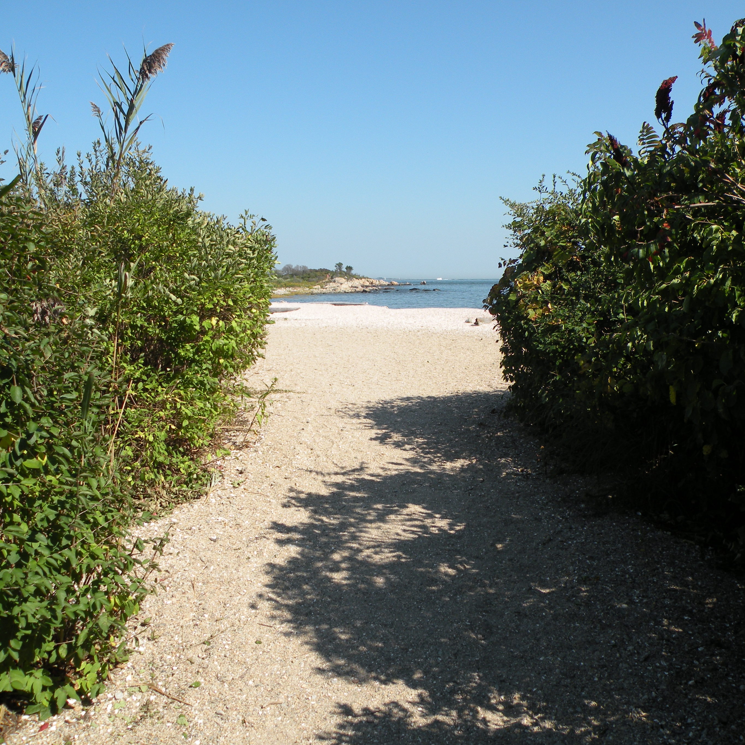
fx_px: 779
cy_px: 371
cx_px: 411
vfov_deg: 51.1
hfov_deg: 51.0
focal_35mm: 32
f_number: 3.2
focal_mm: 4.7
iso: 64
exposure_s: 1/882
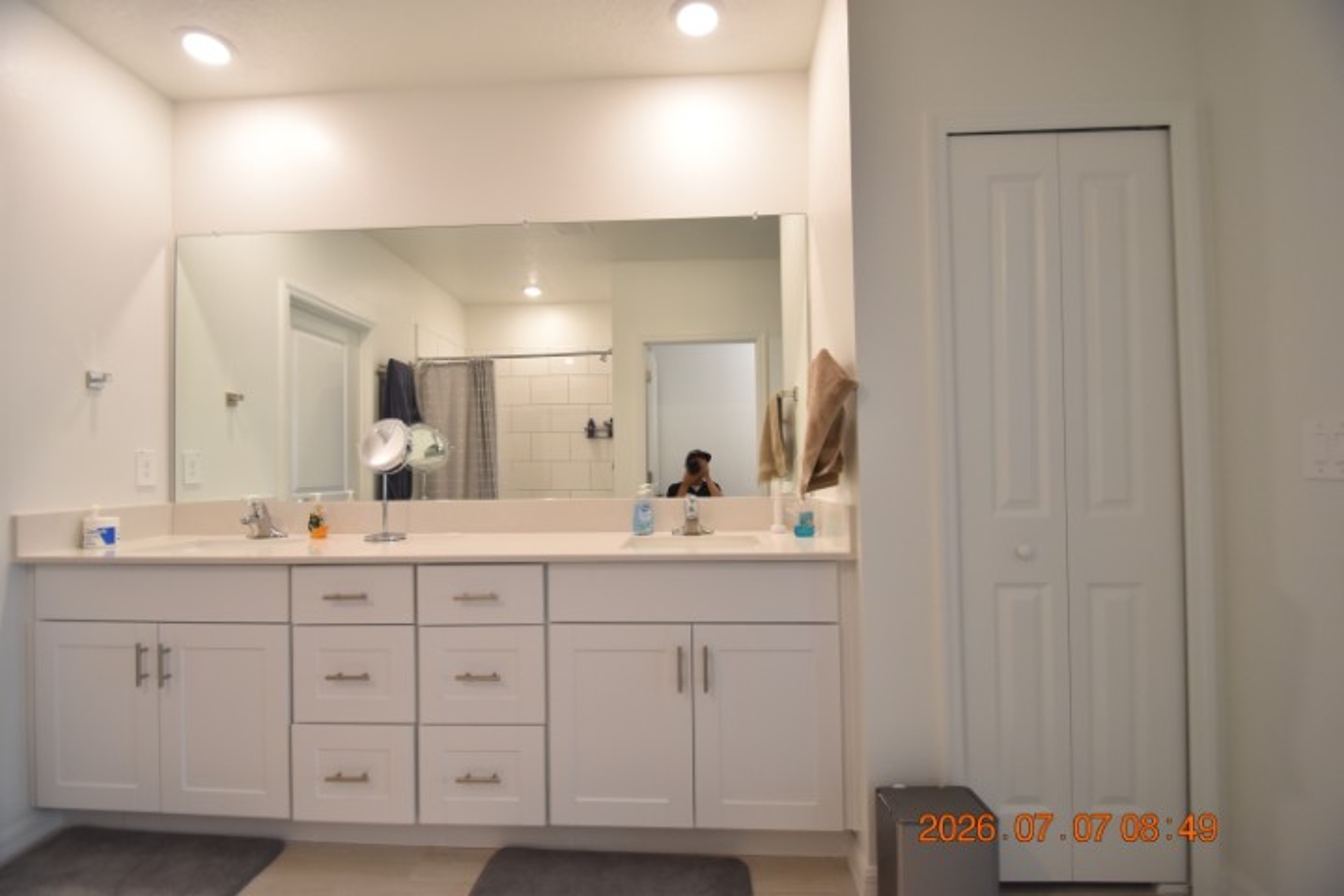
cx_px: 672
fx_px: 560
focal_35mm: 15
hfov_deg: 100.4
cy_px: 448
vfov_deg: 77.3
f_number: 3.5
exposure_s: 1/125
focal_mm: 10
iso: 800
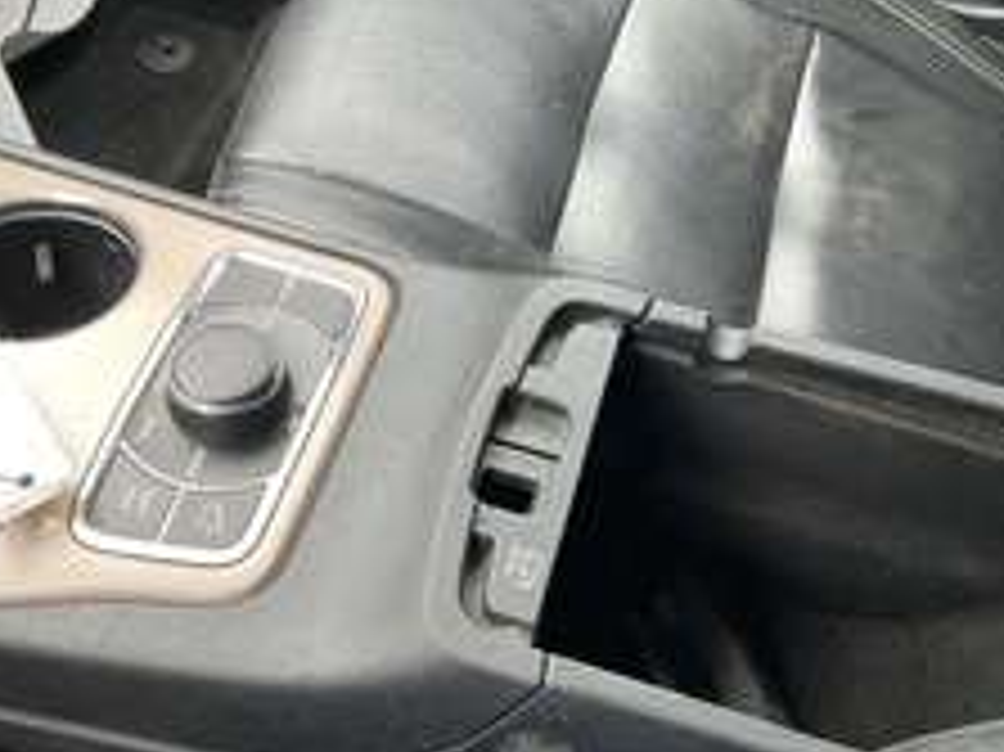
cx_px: 495
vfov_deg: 28.0
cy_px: 351
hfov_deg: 36.8
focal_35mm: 52
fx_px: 1507
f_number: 1.8
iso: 40
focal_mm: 3
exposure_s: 1/122
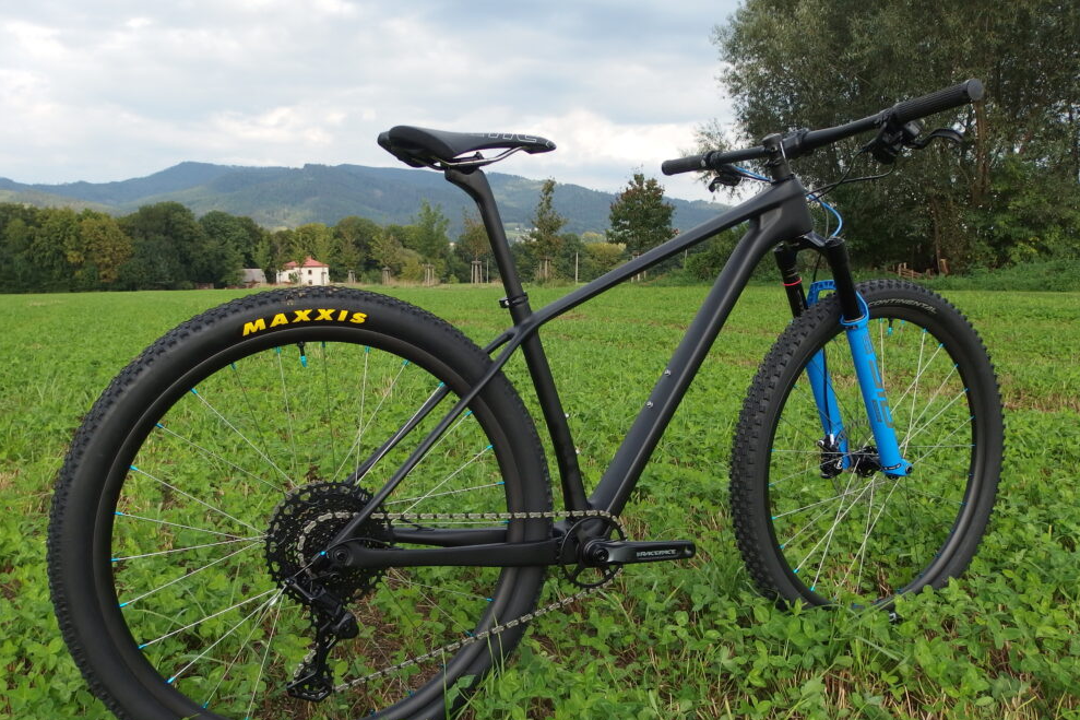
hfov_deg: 65.5
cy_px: 411
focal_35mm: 28
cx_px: 522
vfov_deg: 46.3
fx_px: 840
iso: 100
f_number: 3.2
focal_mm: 4.7
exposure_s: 1/500
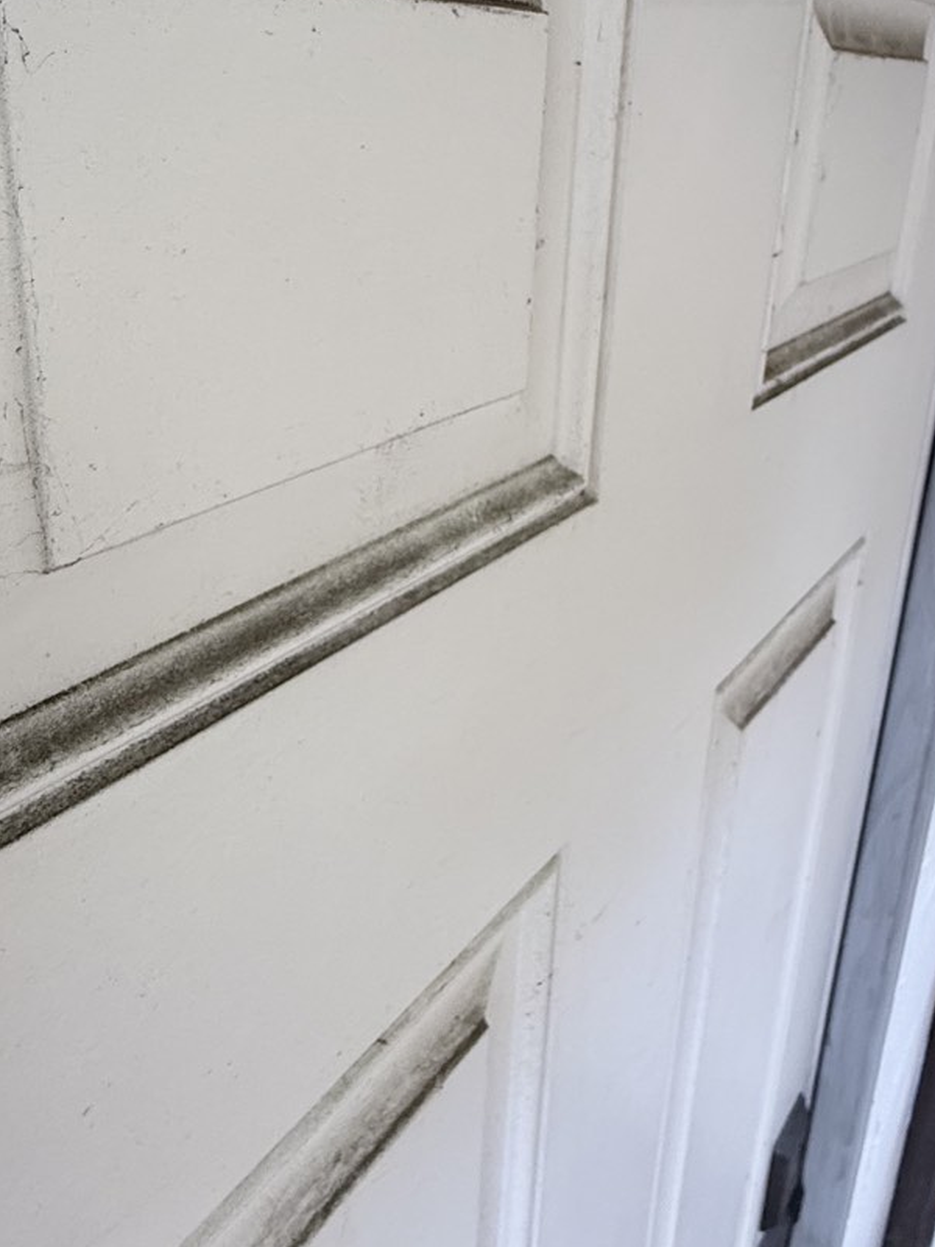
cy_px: 415
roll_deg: +0.4
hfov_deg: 49.3
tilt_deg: -13.0
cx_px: 360
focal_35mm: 28
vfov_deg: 61.9
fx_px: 1008
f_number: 2.2
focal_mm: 2.22
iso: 200
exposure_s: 1/99
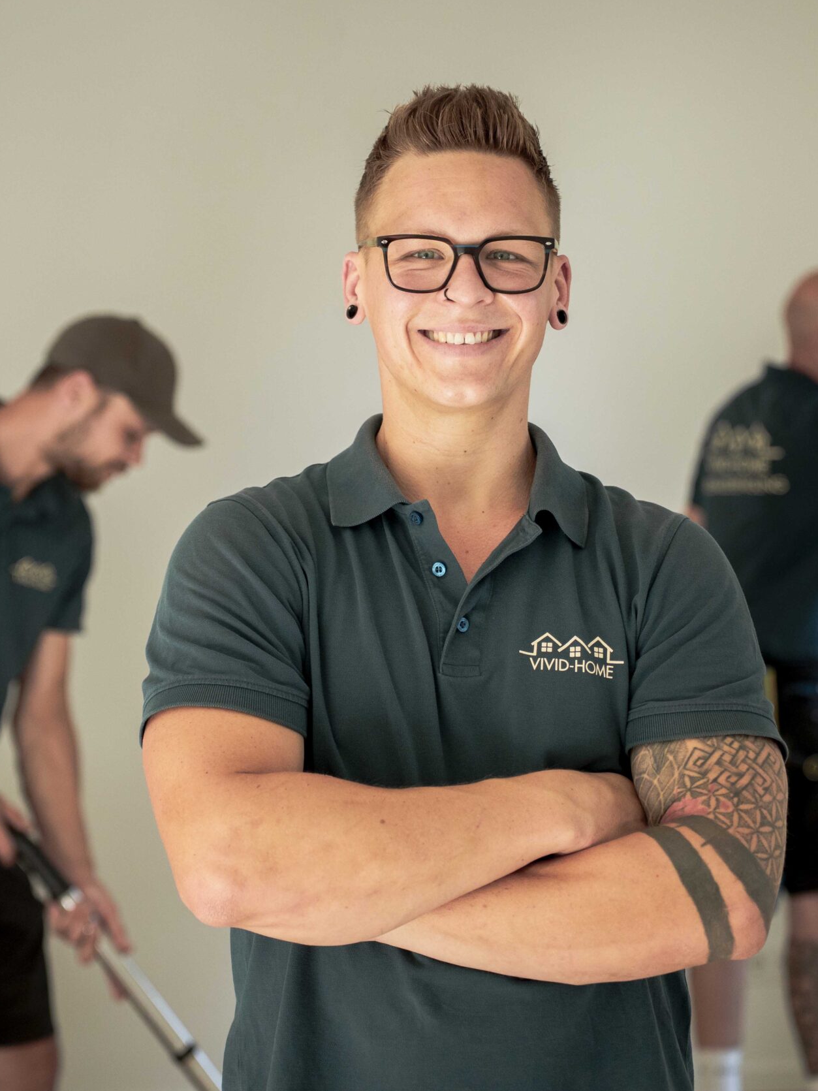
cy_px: 524
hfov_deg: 14.5
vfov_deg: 19.3
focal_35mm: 102
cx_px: 449
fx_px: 3214
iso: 640
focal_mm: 60
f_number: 2.8
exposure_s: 1/640
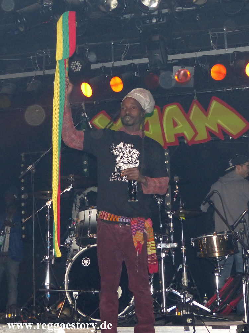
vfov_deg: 44.8
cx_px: 124
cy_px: 166
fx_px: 403
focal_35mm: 42
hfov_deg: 34.3
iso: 400
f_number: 2.8
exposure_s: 1/60
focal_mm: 7.6
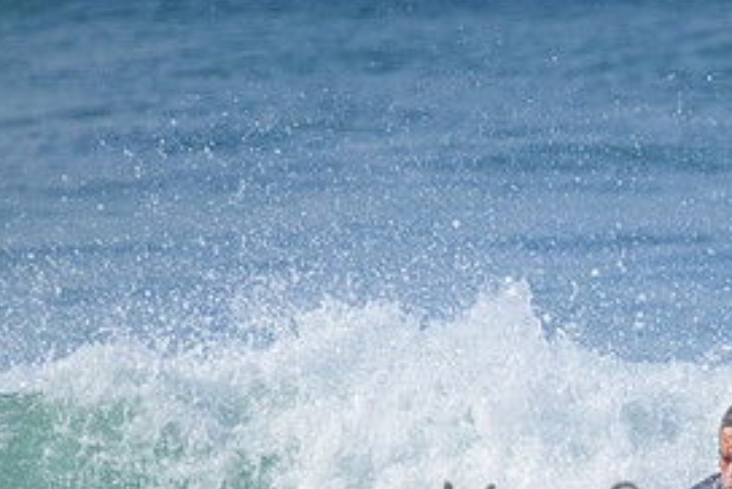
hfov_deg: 1.2
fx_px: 34664
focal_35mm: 1703
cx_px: 721
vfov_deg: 0.8
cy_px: 501
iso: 1800
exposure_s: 1/1600
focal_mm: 800
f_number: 11
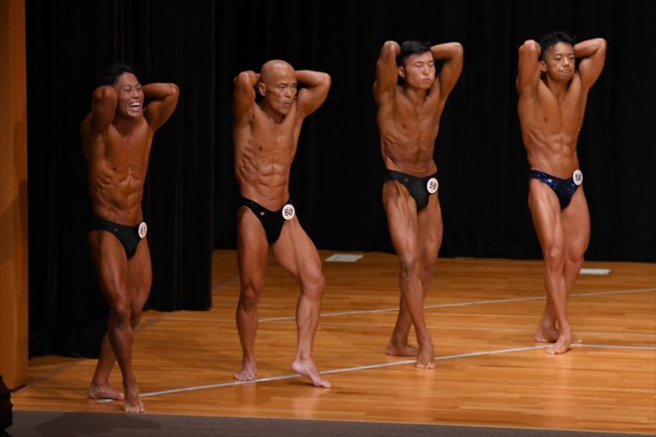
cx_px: 328
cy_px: 218
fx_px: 4644
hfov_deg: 8.1
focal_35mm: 255
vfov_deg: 5.4
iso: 3200
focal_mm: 170
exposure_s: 1/400
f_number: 5.6
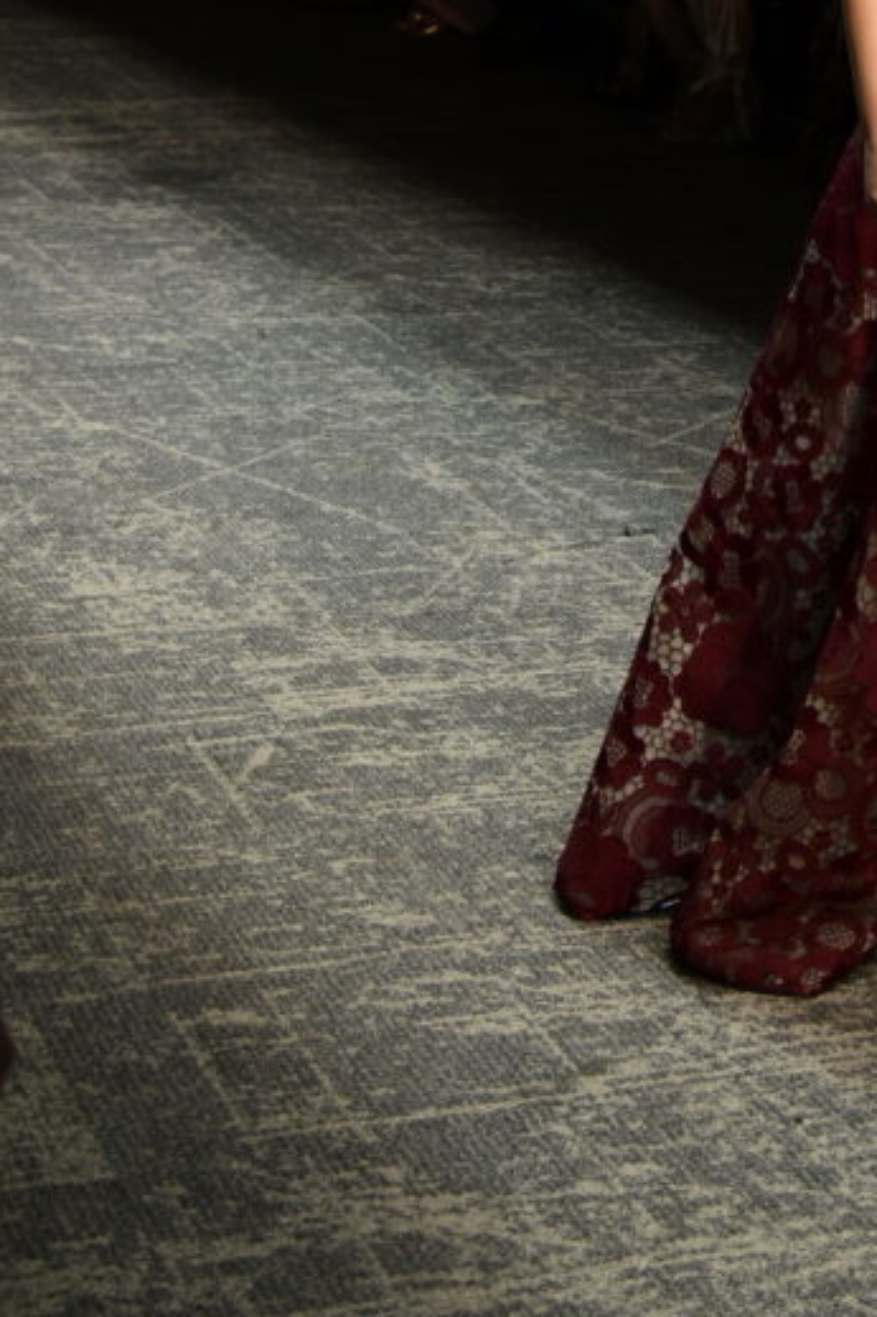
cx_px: 1101
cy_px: 214
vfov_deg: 18.4
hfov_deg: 12.1
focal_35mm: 110
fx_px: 4022
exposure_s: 1/160
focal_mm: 38
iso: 800
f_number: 4
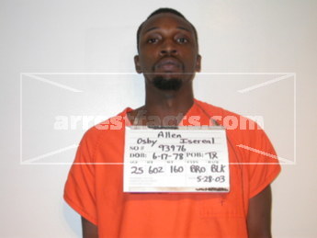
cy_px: 119
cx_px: 158
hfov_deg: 32.7
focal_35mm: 59
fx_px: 540
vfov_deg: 24.8
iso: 100
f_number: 3
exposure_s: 1/60.3
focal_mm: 12.2
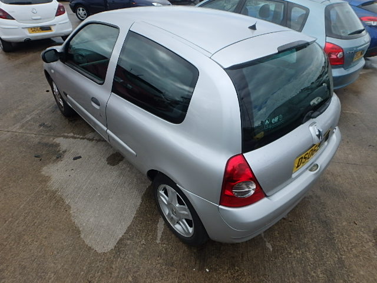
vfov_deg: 63.4
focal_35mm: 21
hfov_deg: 79.0
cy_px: 142
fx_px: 229
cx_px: 188
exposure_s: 1/400
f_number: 6
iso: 125
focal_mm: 3.7
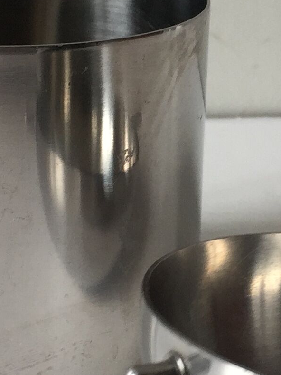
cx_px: 245
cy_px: 176
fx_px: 1298
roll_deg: -1.4
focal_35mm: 120
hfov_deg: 12.3
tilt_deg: -20.7
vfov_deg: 16.4
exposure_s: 1/100
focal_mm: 4.15
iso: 50
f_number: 2.2
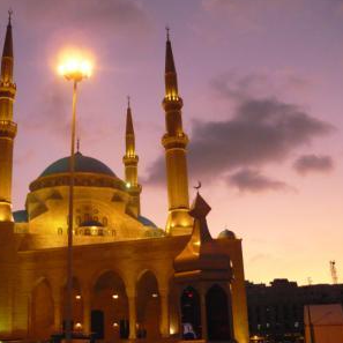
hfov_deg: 37.7
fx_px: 493
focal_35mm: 44
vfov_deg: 38.3
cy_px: 186
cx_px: 100
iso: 500
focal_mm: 5.5
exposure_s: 1/30
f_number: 2.8
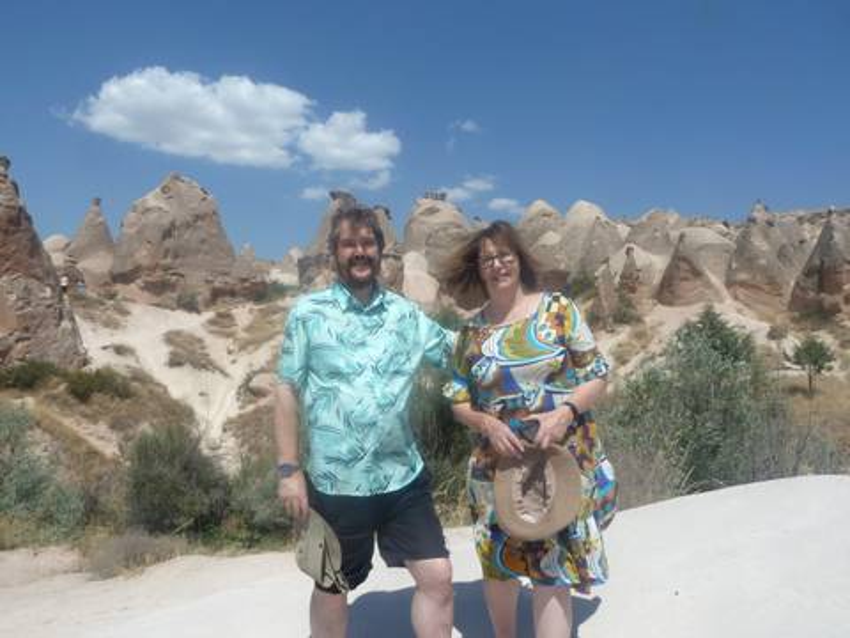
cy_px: 319
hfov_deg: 69.4
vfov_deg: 54.9
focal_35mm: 25
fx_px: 614
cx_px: 425
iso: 80
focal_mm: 4.1
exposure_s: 1/500
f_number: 5.6
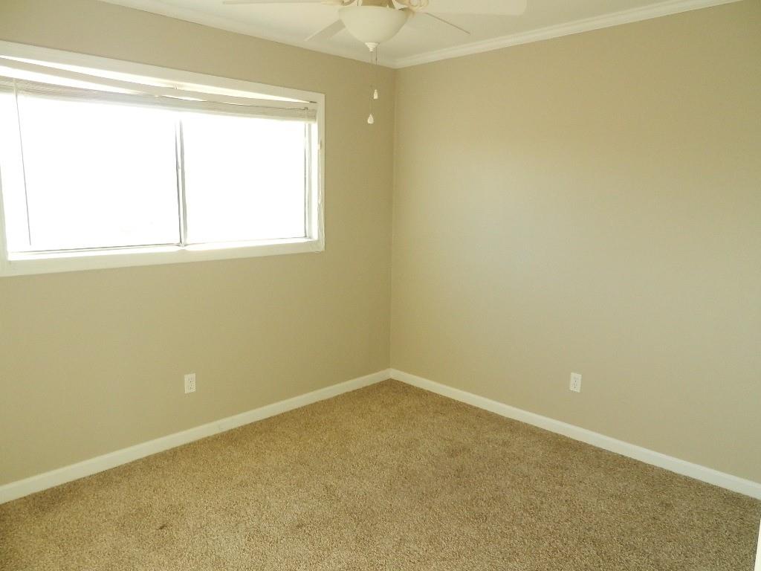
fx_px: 550
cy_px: 286
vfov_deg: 54.9
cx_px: 380
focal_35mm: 25
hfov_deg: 69.4
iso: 400
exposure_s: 1/250
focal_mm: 4.5
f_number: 3.5
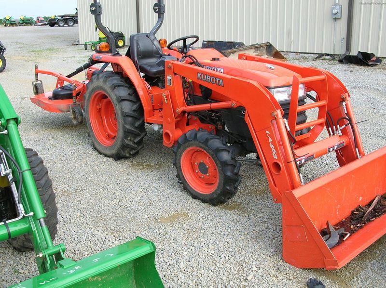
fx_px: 401
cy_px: 144
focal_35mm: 36
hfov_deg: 51.4
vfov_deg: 39.6
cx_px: 193
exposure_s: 1/169
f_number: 3.7
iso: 50
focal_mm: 6
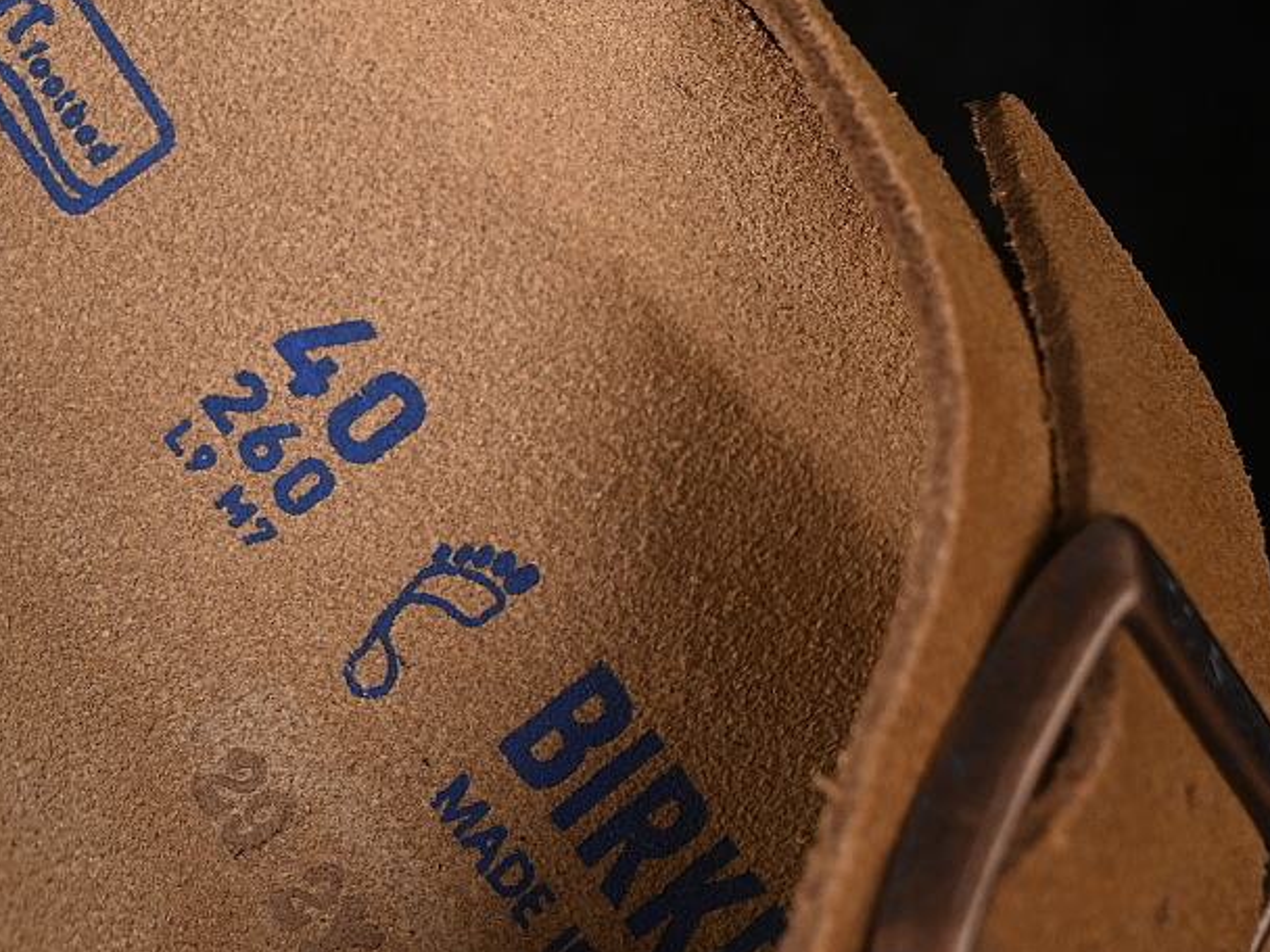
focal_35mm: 128
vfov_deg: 11.6
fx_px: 4696
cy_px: 242
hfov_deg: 15.3
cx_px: 209
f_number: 7.1
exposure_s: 1/80
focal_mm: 50
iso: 160
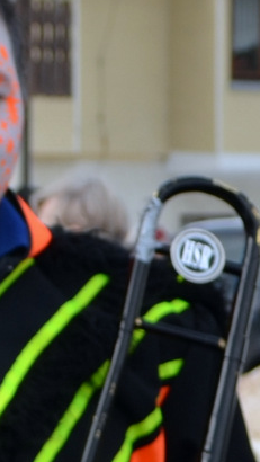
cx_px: 548
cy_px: 436
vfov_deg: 9.2
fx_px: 2852
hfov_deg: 5.1
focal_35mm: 233
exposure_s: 1/200
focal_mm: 38
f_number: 7.1
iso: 100
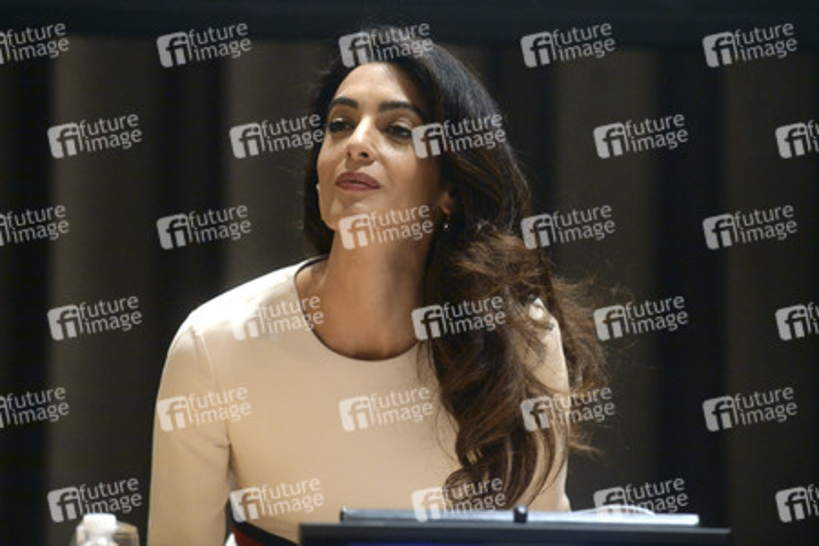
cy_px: 273
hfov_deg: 13.7
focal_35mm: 150
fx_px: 3412
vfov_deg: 9.1
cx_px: 410
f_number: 3.5
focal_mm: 150
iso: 4000
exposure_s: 1/250
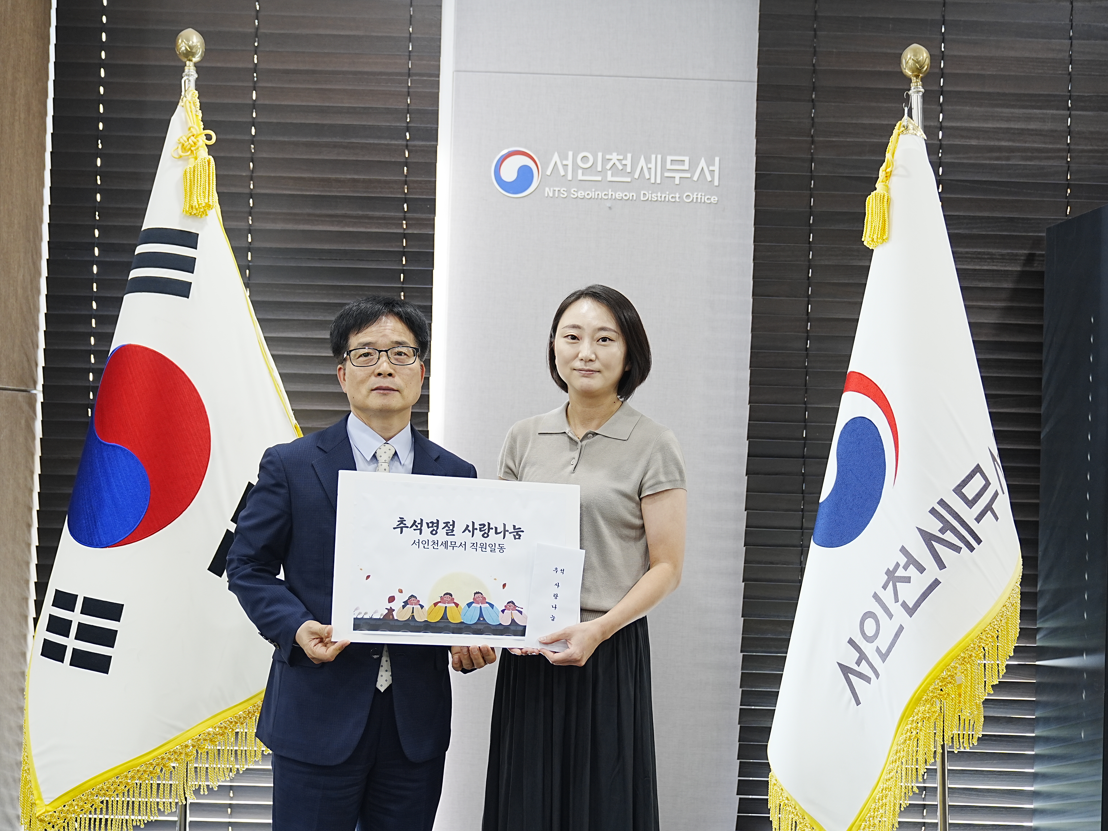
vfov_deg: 33.6
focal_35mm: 43
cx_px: 562
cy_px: 408
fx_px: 1376
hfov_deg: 43.8
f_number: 2.8
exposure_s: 1/80
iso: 500
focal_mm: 39
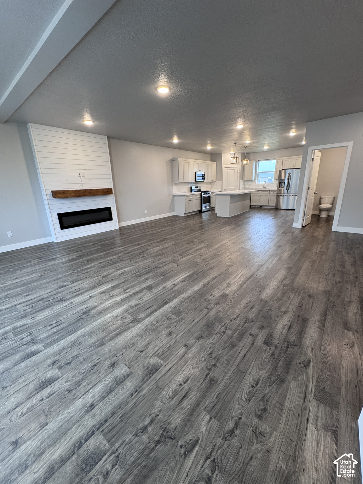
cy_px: 242
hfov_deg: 85.7
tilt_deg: -16.3
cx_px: 182
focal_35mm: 14
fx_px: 196
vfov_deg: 102.1
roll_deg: +2.2
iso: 200
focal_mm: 2.22
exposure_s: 1/60
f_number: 2.2
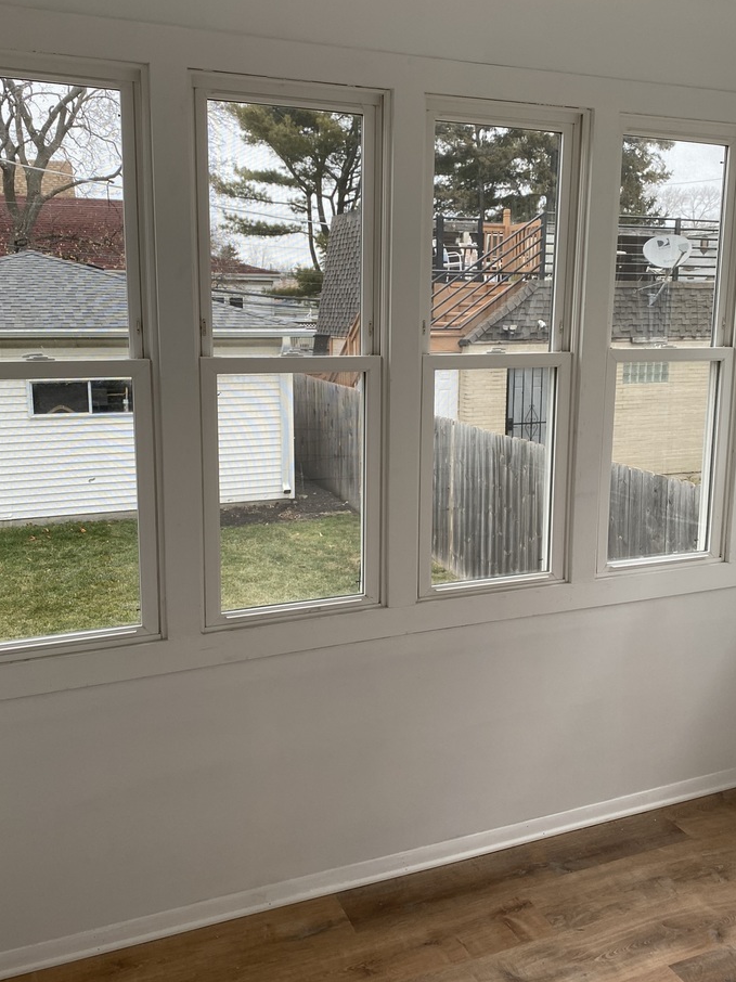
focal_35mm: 31
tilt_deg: -9.2
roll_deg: -0.4
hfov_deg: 45.4
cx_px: 378
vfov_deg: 58.3
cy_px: 458
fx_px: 879
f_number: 1.8
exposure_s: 1/120
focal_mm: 4.25
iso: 80
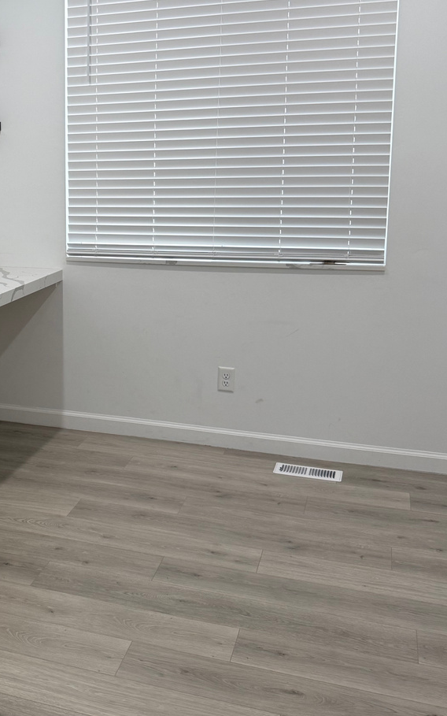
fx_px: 838
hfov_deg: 28.2
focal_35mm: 43
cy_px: 302
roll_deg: +0.7
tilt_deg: -8.3
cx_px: 8
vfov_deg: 46.1
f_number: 1.78
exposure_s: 1/120
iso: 125
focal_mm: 6.76
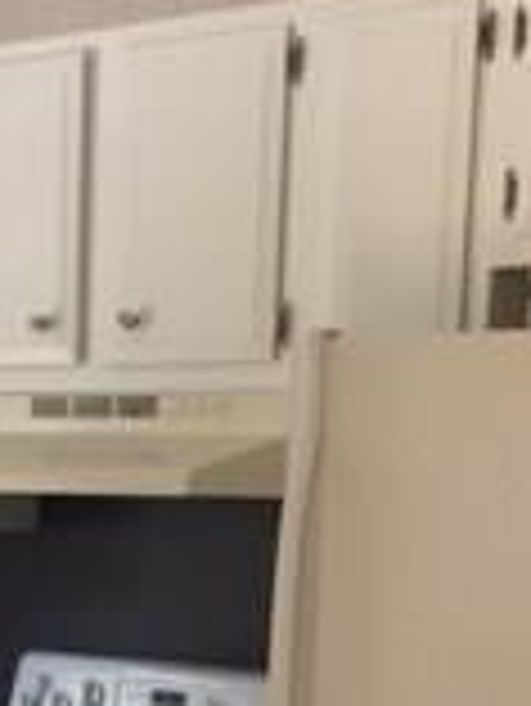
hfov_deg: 12.2
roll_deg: -0.7
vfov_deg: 15.9
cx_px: -148
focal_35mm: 118
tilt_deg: -10.0
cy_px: 899
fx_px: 2410
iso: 32
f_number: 2.2
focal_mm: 4.15
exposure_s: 1/30
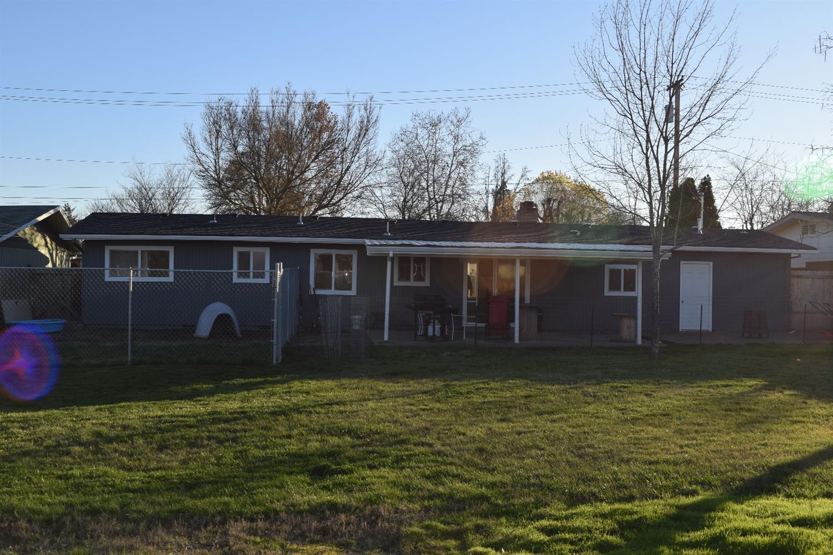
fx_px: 868
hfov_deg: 51.3
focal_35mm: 38
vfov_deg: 35.5
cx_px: 416
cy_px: 278
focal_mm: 25
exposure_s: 1/200
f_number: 8
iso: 100
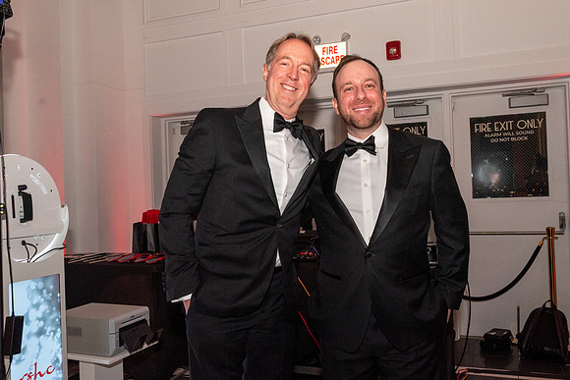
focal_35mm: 31
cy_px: 190
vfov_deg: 42.3
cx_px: 285
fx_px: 491
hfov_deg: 60.3
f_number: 9
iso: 2000
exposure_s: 1/80
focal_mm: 21
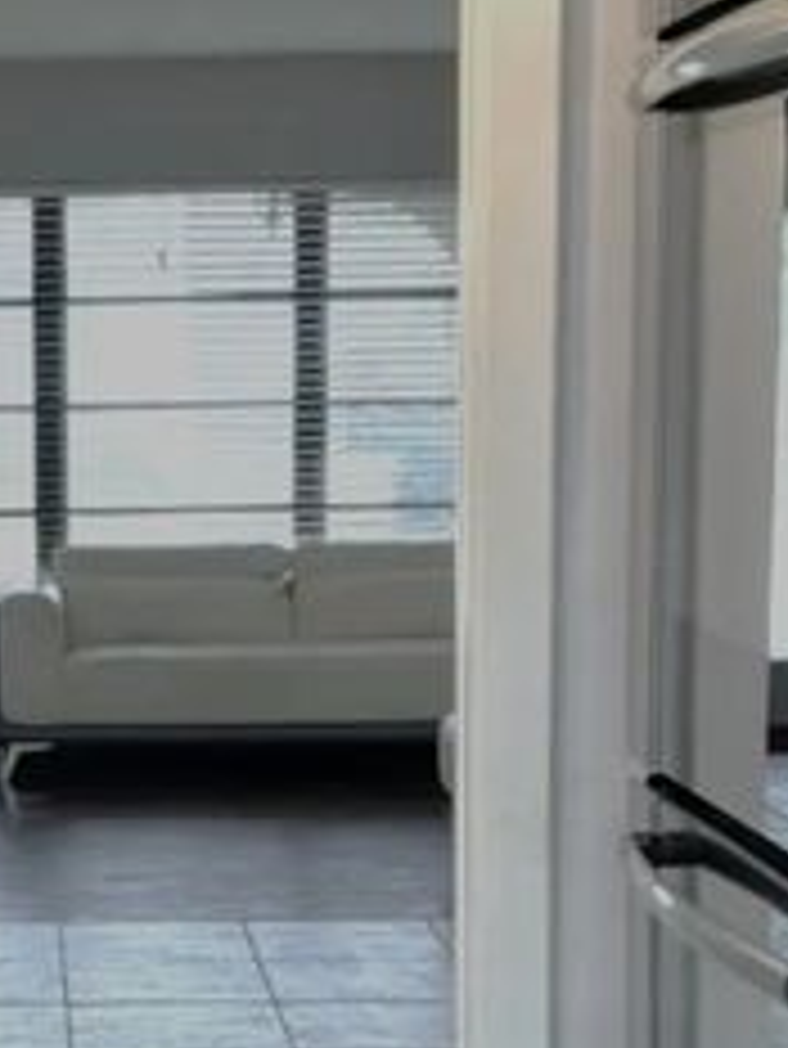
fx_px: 2881
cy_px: 722
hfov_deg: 15.2
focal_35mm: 95
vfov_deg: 20.5
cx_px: -41
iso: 125
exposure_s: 1/60
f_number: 1.6
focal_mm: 5.96
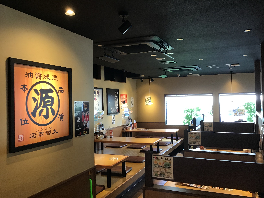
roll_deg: +1.0
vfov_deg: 45.4
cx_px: 132
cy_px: 99
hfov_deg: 58.4
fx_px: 236
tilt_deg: +0.0
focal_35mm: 31
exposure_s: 1/30
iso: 64
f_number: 2.4
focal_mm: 3.3
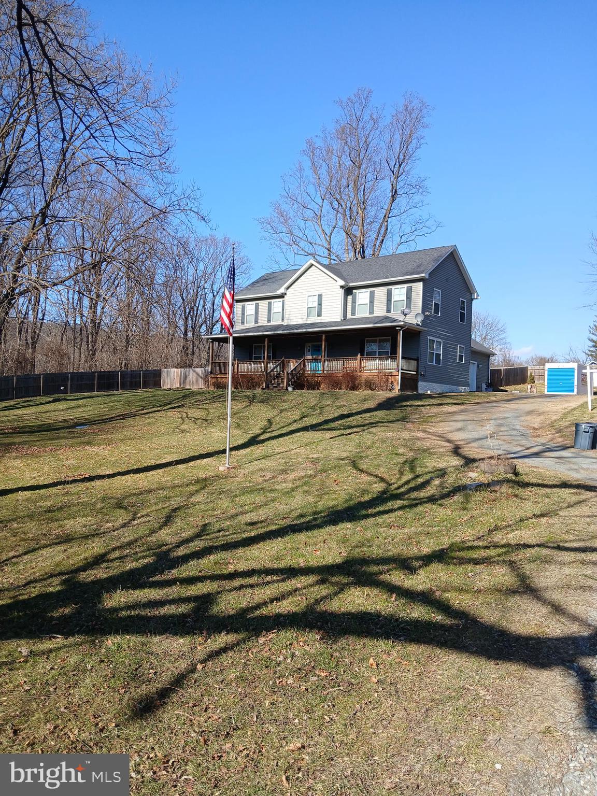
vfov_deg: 67.3
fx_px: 598
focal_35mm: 26
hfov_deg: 53.1
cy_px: 398
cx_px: 298
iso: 20
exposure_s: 1/375
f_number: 1.8
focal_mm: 3.98
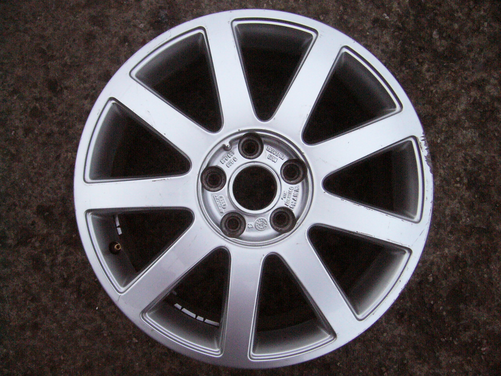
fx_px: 507
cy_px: 188
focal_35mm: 35
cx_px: 250
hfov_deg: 52.6
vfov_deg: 40.7
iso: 400
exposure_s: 1/160
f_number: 2.8
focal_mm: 5.8
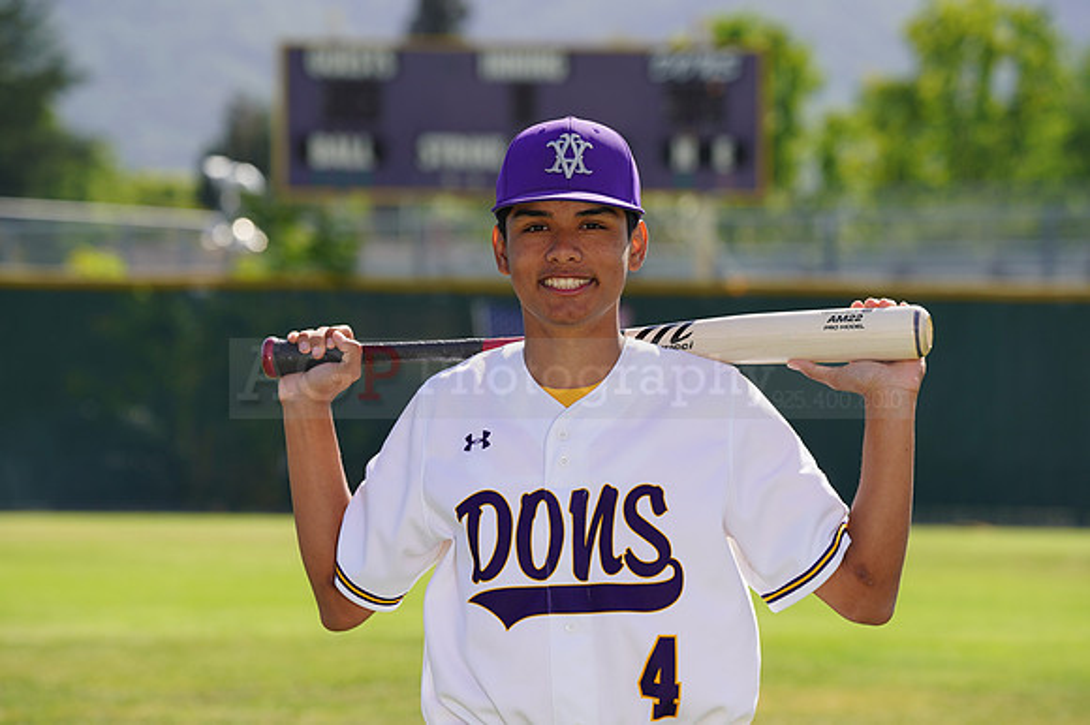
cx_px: 545
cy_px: 362
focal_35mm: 224
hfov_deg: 9.2
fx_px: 6778
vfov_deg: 6.1
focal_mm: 224
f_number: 8
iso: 100
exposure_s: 1/250
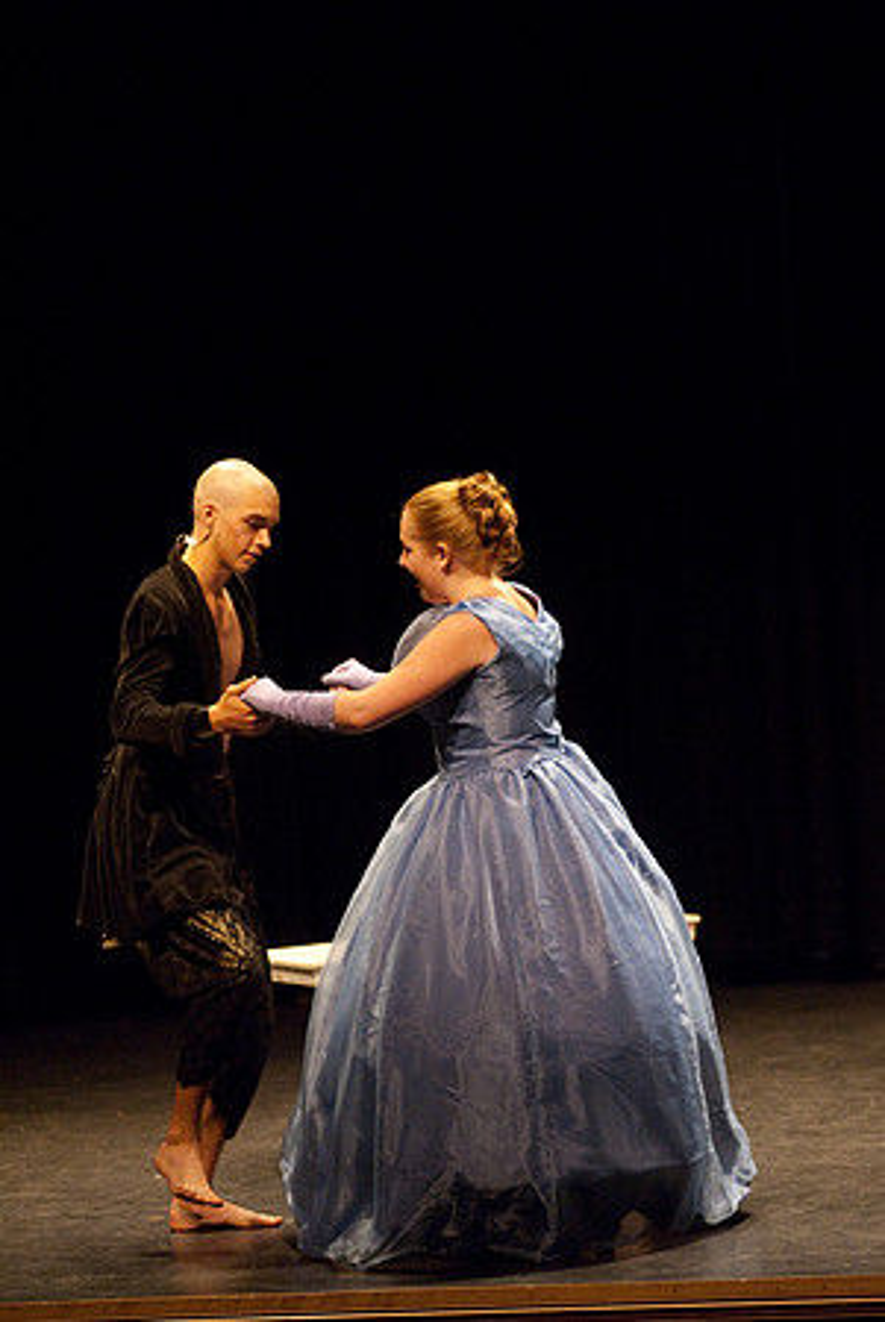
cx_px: 442
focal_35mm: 165
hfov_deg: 8.3
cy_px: 661
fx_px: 6070
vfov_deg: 12.4
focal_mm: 110
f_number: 2.8
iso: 1250
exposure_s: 1/160
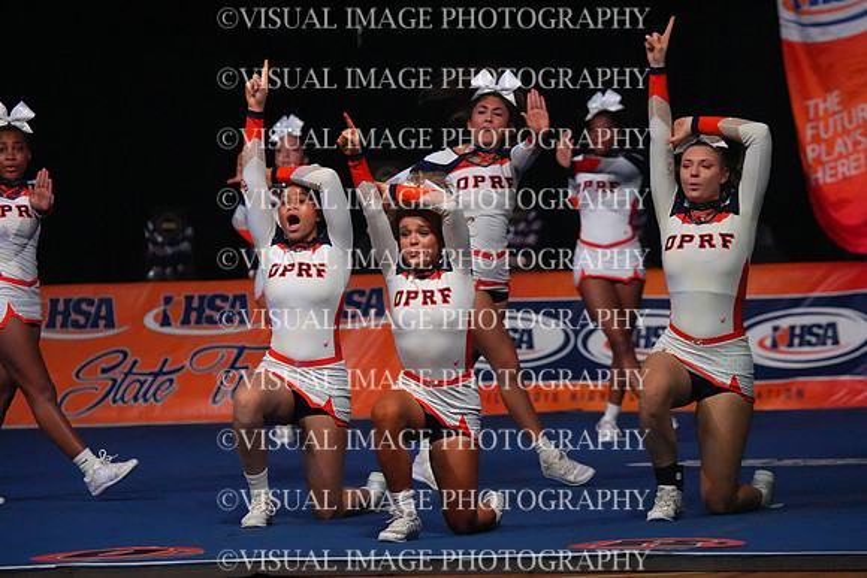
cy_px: 289
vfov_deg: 6.2
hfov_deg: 9.4
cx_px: 434
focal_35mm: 220
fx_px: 5299
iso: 16000
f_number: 5.6
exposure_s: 1/1250
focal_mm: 220
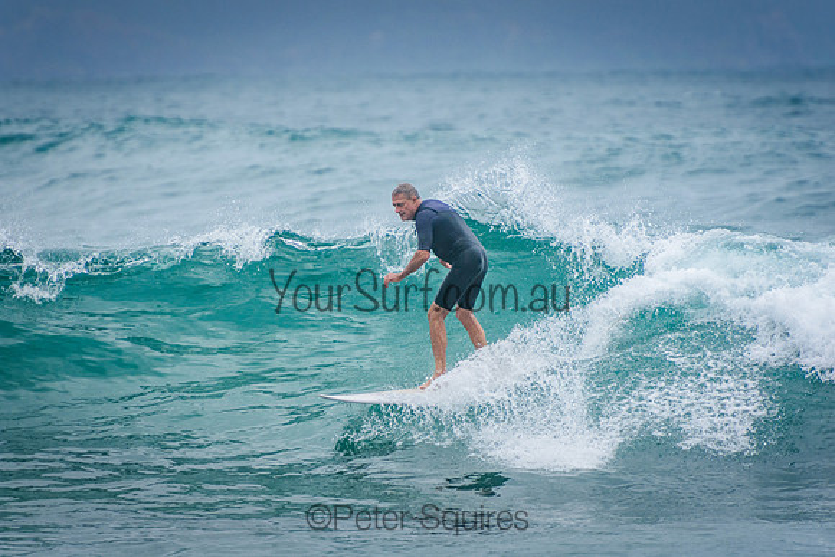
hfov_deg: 3.4
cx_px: 418
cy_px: 278
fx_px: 13919
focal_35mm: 600
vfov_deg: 2.3
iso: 400
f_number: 5.6
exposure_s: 1/2000
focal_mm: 400
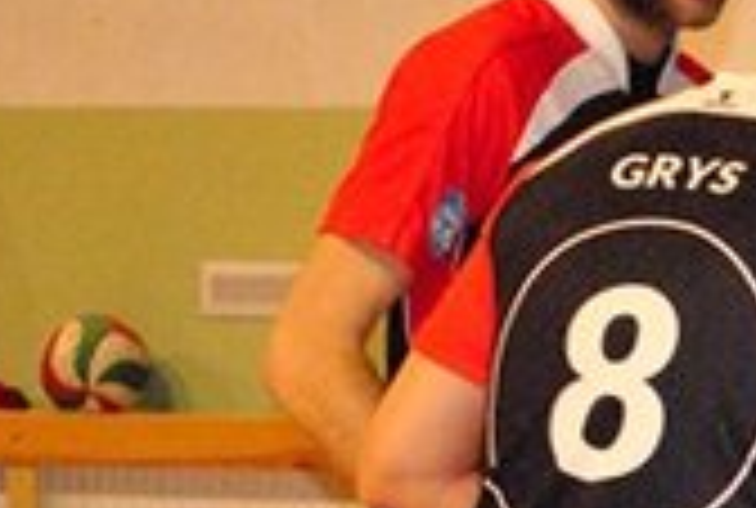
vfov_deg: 5.9
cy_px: 497
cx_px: 1107
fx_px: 4885
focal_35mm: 232
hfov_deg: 8.7
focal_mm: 40
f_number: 5.3
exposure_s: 1/60
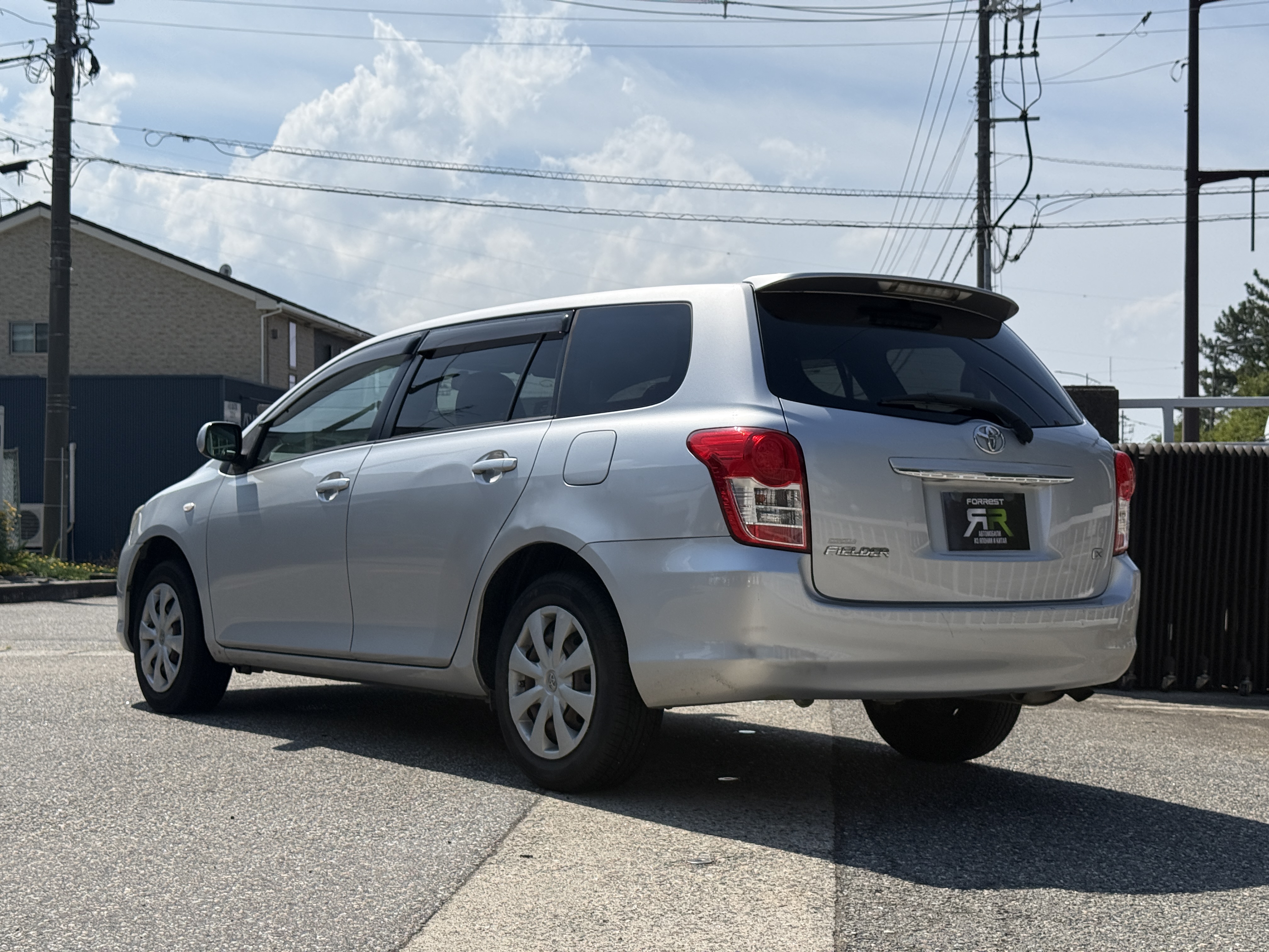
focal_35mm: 48
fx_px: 1760
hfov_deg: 39.7
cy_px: 476
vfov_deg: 30.3
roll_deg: -0.2
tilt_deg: +1.0
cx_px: 634
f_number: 1.78
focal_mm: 6.76
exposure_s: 1/11364
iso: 80
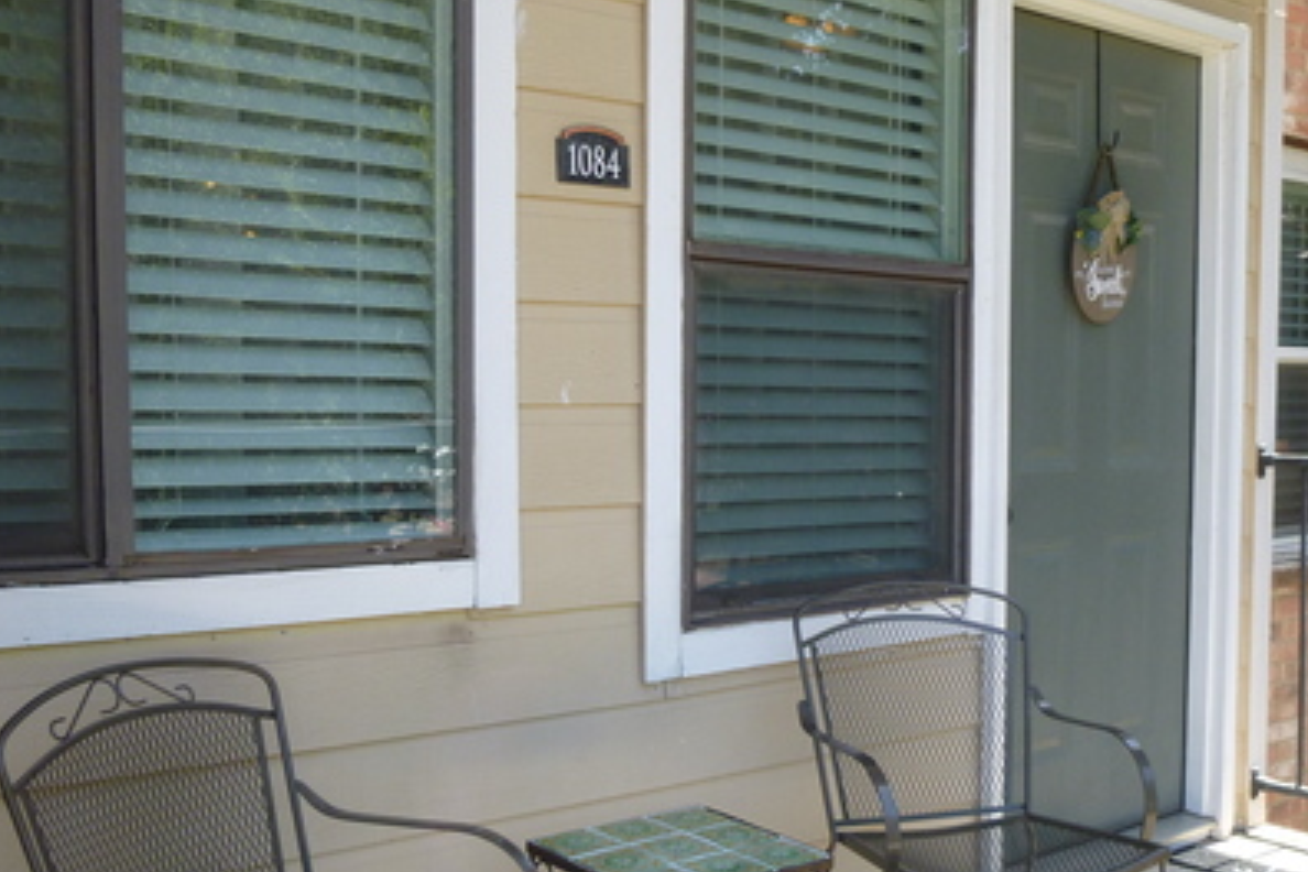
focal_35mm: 42
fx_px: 1526
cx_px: 813
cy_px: 535
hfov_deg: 46.0
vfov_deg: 31.8
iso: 100
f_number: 3.1
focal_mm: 4.5
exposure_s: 1/200
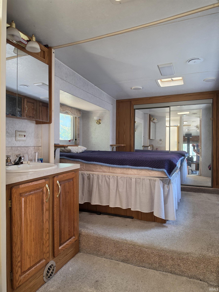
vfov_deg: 73.9
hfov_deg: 58.9
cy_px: 146
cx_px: 110
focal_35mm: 23
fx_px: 194
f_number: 1.4
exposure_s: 1/120
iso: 100
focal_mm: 6.5
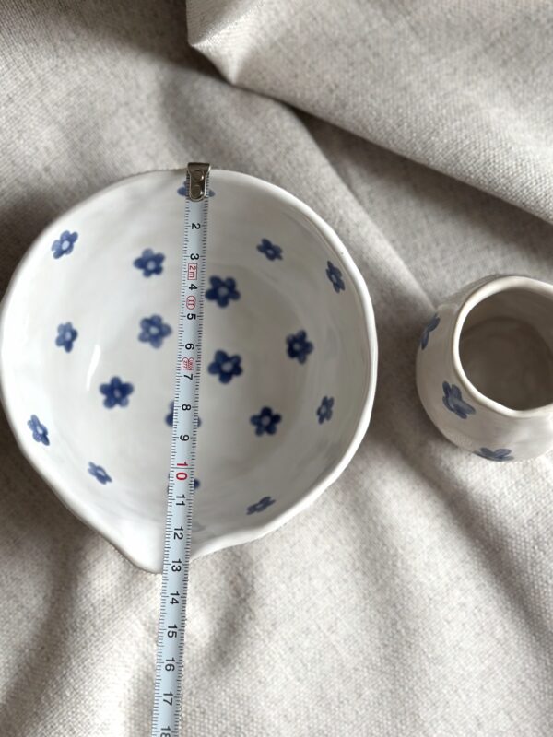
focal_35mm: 48
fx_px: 1022
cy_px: 368
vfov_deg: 39.7
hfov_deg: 30.3
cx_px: 276
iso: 125
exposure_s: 1/121
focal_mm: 6.86
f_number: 1.78
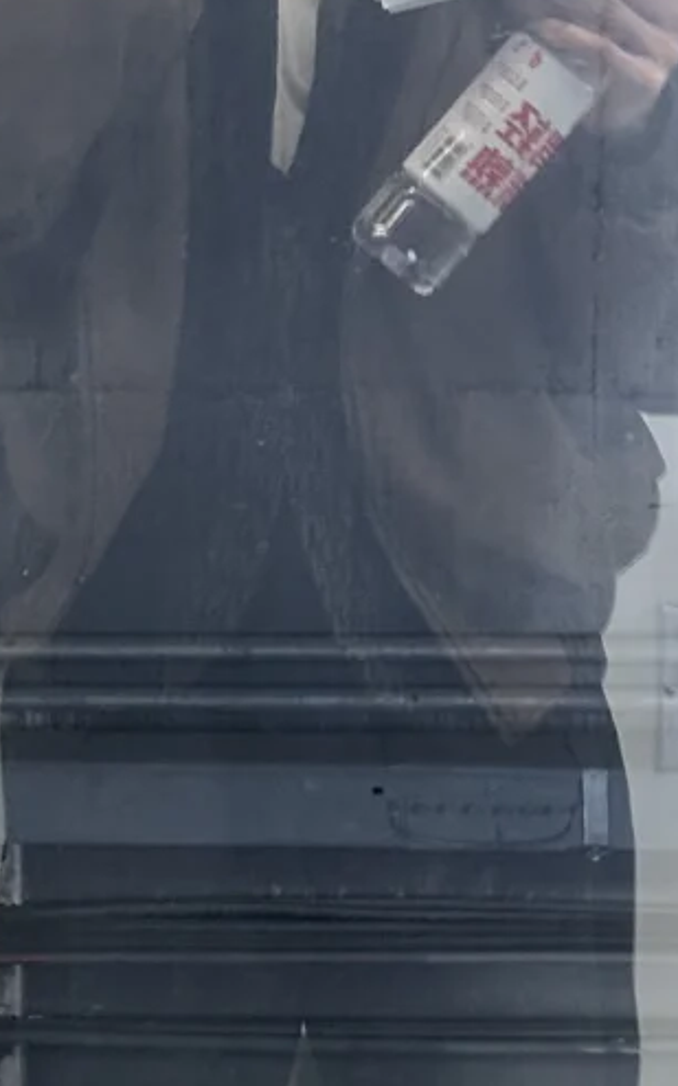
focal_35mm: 148
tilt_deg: -12.4
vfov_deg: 14.1
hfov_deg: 8.8
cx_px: 239
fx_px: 4379
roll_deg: -0.4
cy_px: 564
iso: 500
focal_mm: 6.86
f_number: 1.78
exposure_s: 1/33
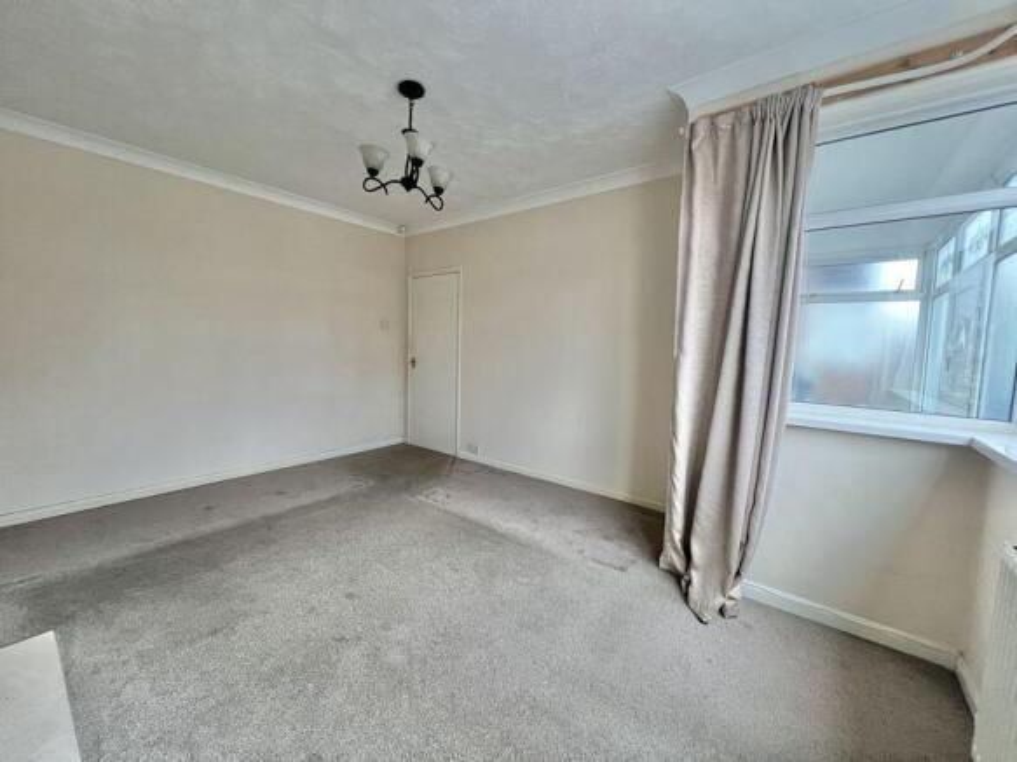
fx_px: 382
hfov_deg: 106.2
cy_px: 381
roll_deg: -1.4
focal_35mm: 13
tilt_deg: -5.1
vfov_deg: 89.9
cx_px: 508
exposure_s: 1/60
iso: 250
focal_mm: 1.57
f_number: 1.8
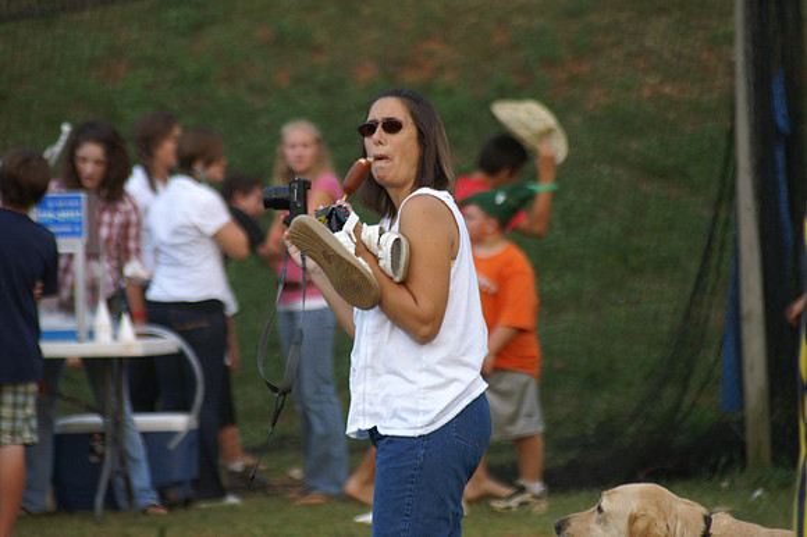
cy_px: 268
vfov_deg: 5.7
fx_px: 5377
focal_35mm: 240
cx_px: 404
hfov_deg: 8.6
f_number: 4.5
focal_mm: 160
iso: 400
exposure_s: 1/320
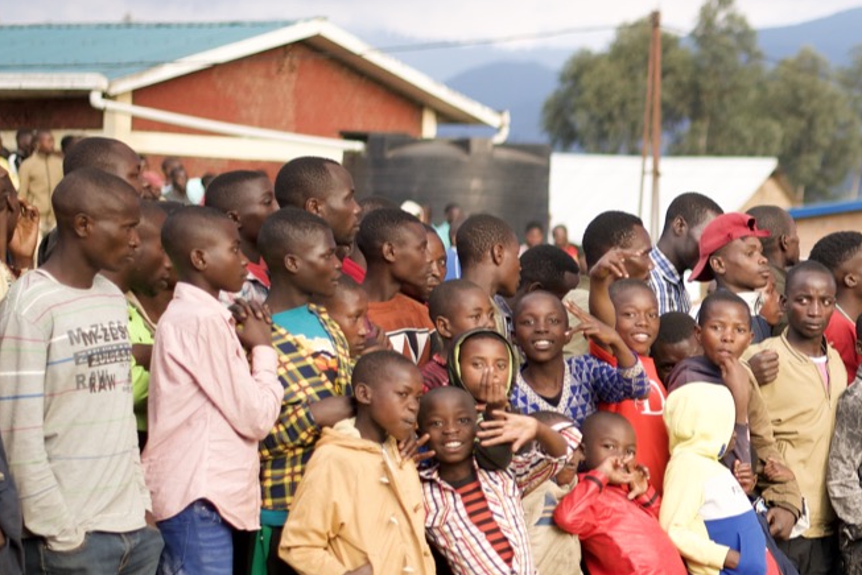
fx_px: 3521
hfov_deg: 13.4
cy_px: 461
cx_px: 1127
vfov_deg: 9.3
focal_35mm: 147
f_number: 1.8
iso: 560
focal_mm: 50
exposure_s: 1/640
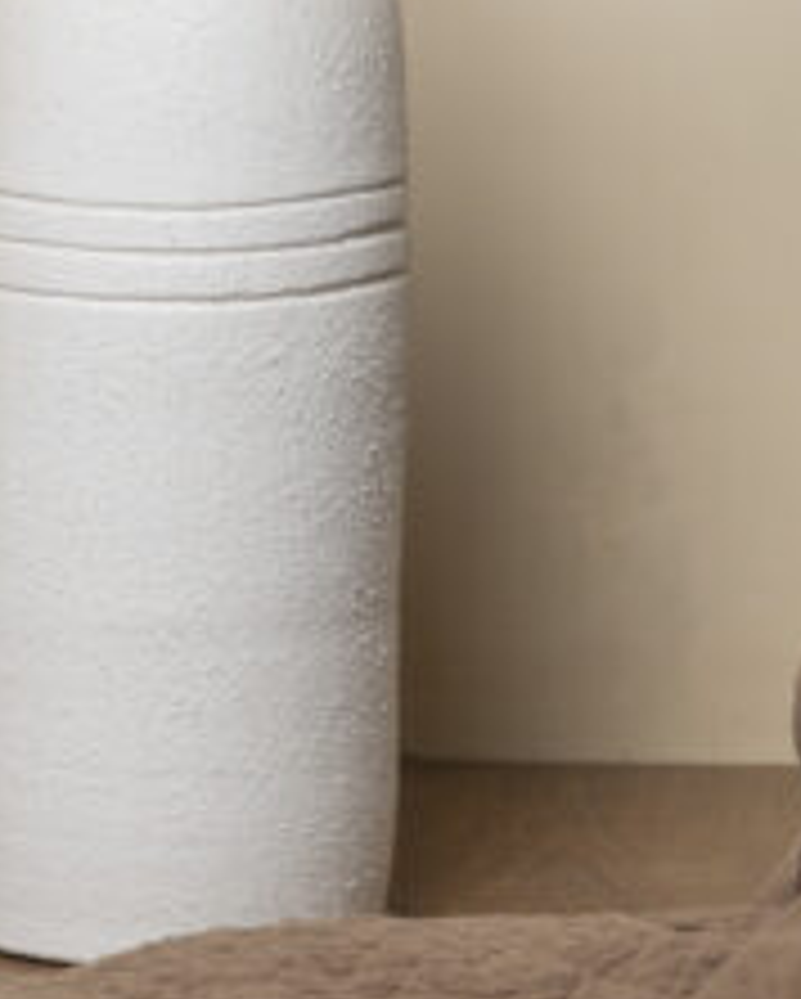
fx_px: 9558
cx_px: 837
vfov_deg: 5.9
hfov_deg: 4.8
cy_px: -513
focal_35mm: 323
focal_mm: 85
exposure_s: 1/160
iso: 100
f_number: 11
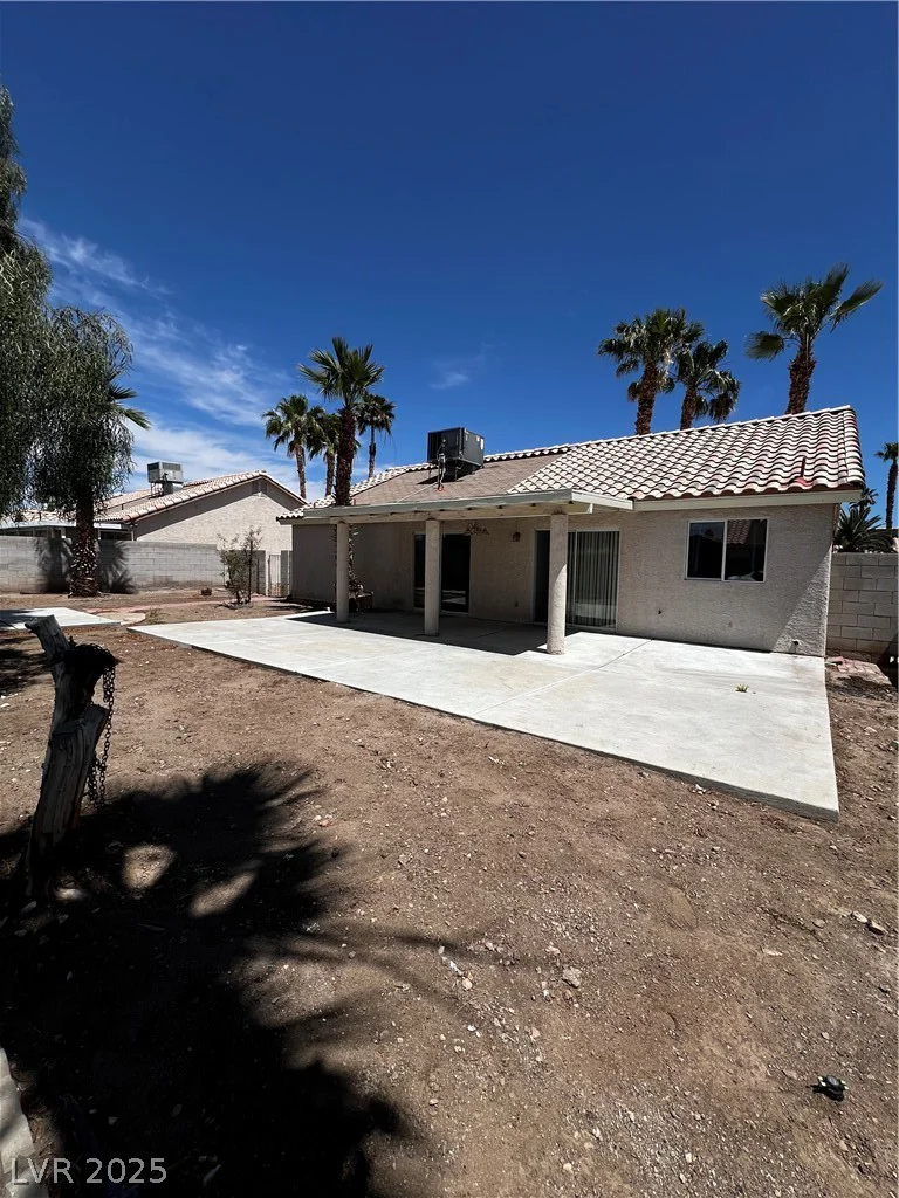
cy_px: 599
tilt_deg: -3.3
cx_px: 450
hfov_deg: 89.9
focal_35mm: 13
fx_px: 450
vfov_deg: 106.2
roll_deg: -1.8
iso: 32
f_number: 1.8
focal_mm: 1.57
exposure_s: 1/3040
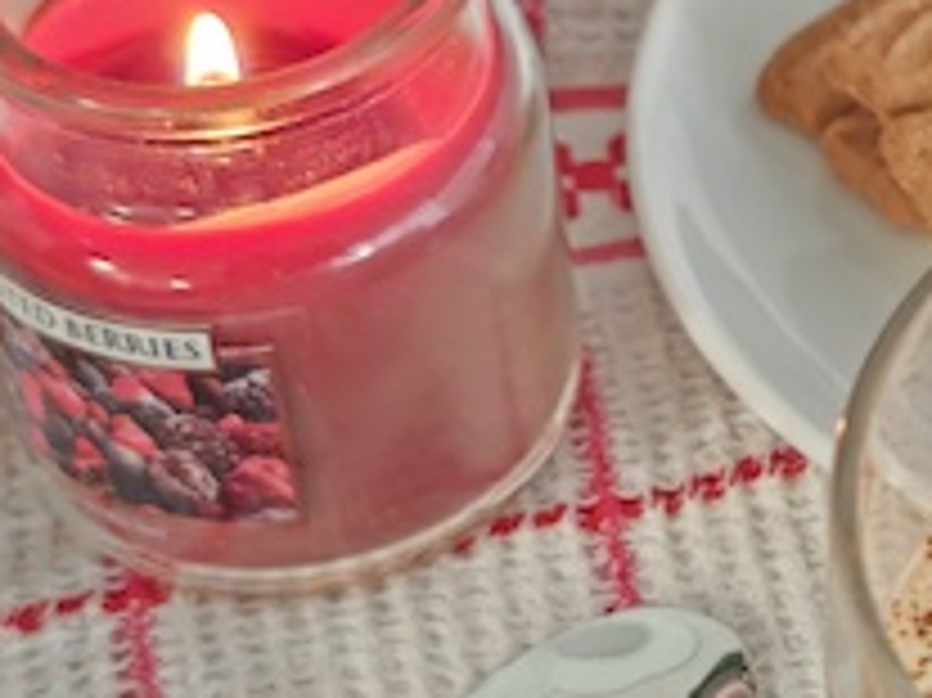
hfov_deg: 13.1
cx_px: 946
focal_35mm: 149
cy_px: 504
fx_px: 4009
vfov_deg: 9.9
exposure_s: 1/50
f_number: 0.95
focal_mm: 7.62
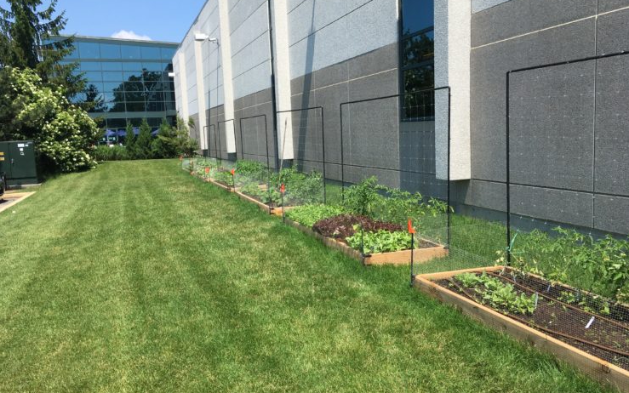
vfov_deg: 40.6
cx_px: 316
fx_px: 531
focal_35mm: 31
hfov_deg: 61.2
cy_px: 199
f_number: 2.2
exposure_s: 1/1425
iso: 25
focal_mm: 4.15
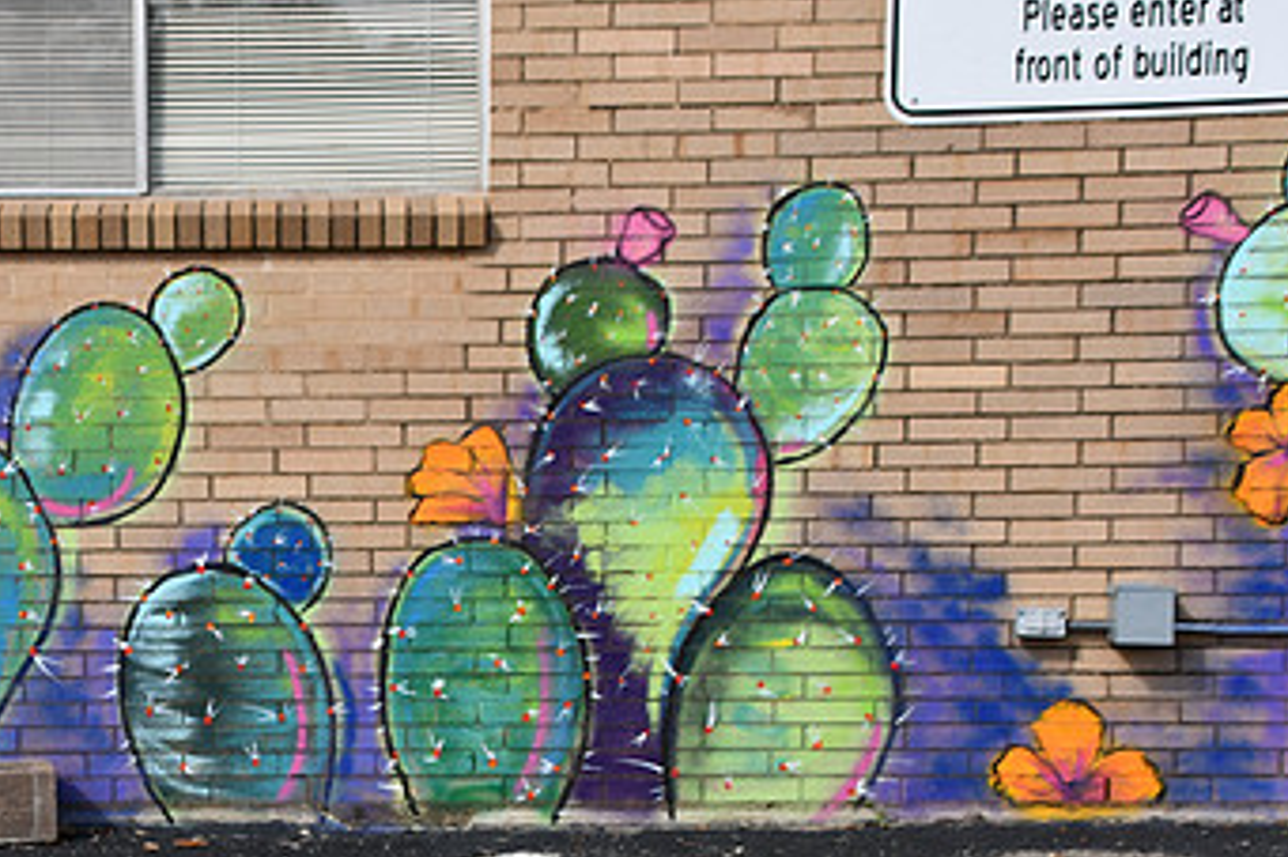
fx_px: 3469
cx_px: 264
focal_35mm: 97
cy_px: 572
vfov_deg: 14.1
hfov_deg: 20.8
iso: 100
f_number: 8
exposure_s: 1/250
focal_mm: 38
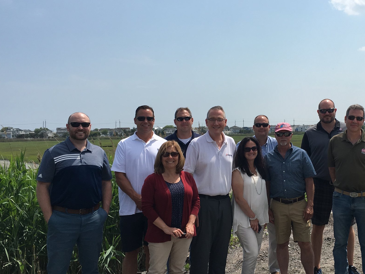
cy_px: 143
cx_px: 265
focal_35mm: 46
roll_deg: +0.1
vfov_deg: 31.5
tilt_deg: -1.2
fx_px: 485
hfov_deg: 40.3
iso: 25
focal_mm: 4.15
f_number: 2.2
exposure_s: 1/2564
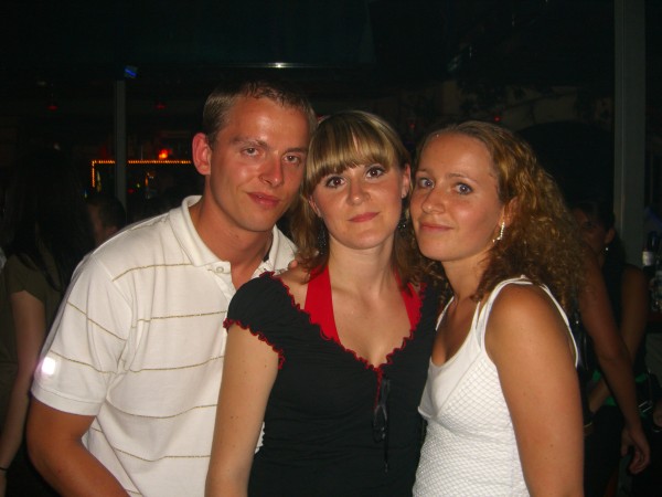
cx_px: 331
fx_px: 727
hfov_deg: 49.0
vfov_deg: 37.7
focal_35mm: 38
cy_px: 248
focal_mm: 7.9
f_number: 2.8
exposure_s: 1/60
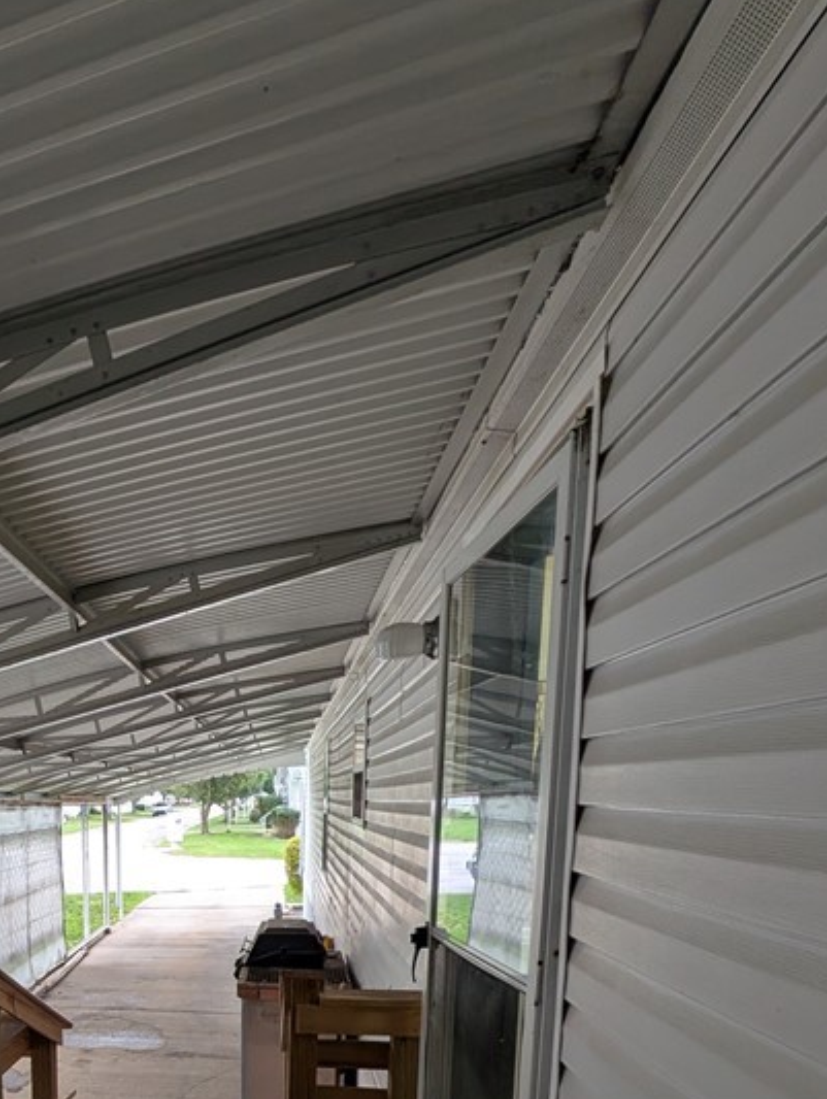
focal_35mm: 23
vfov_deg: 65.0
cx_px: 94
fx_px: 731
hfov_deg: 52.4
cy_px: 927
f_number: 1.7
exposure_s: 1/59
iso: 69
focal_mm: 2.02
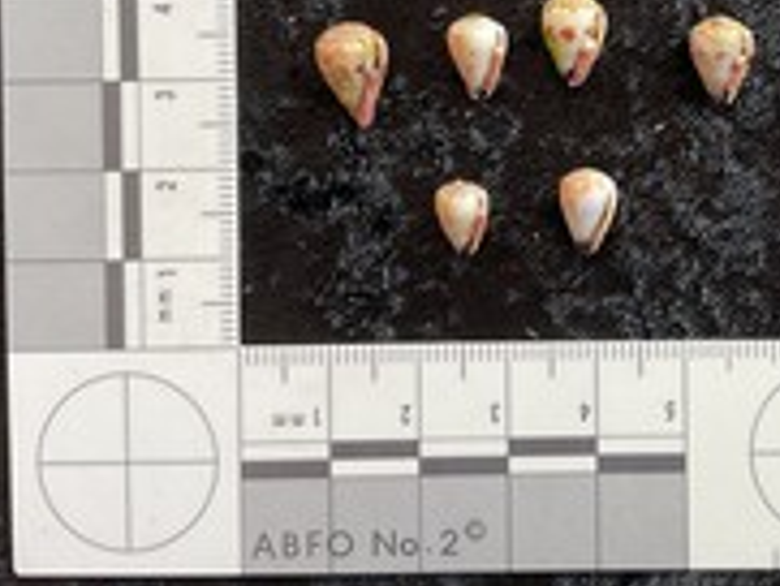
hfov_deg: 33.5
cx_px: 599
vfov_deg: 25.6
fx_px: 1263
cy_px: 106
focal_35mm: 56
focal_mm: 3
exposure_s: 1/120
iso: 50
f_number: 1.8
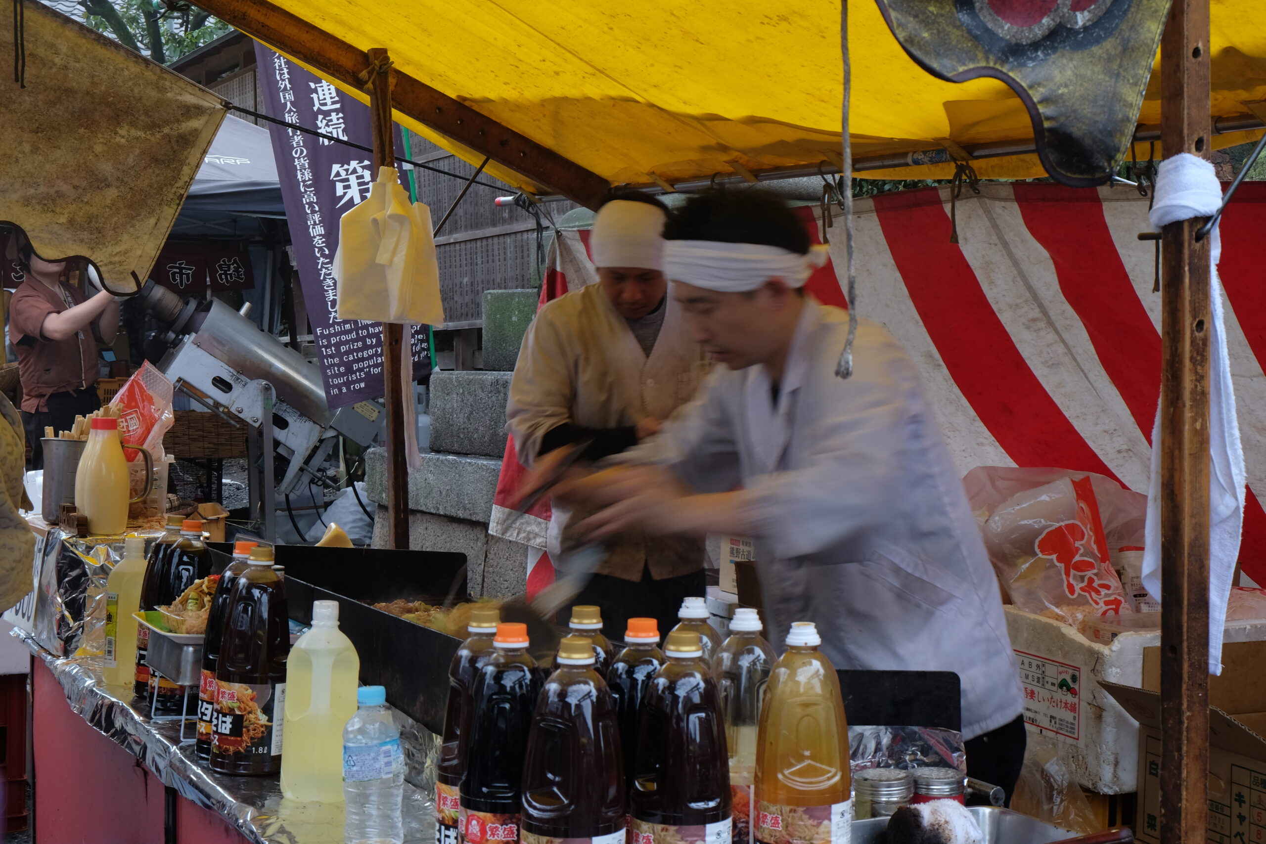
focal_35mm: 51
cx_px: 633
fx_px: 1793
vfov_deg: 26.5
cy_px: 422
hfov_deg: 38.9
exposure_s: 1/15
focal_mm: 34.3
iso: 400
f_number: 11
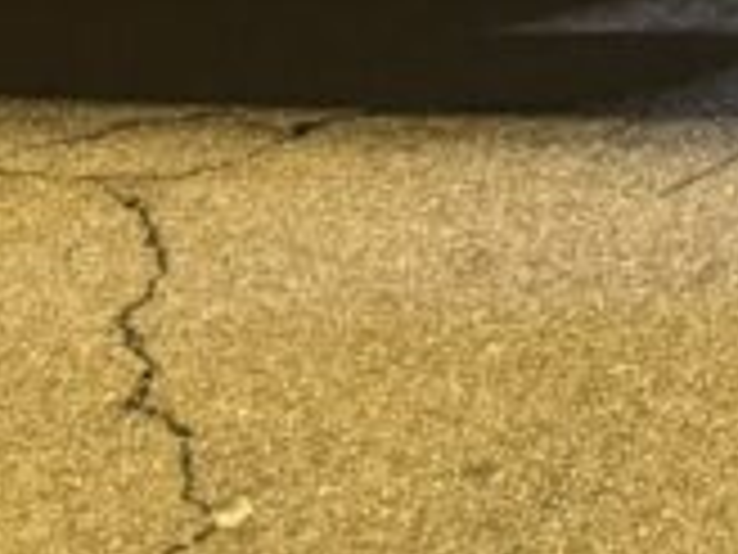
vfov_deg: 8.4
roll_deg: -0.8
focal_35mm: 150
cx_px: 1580
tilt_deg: -5.4
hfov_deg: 11.5
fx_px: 3198
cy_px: -1094
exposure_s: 1/40
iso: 800
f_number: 1.78
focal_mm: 6.76
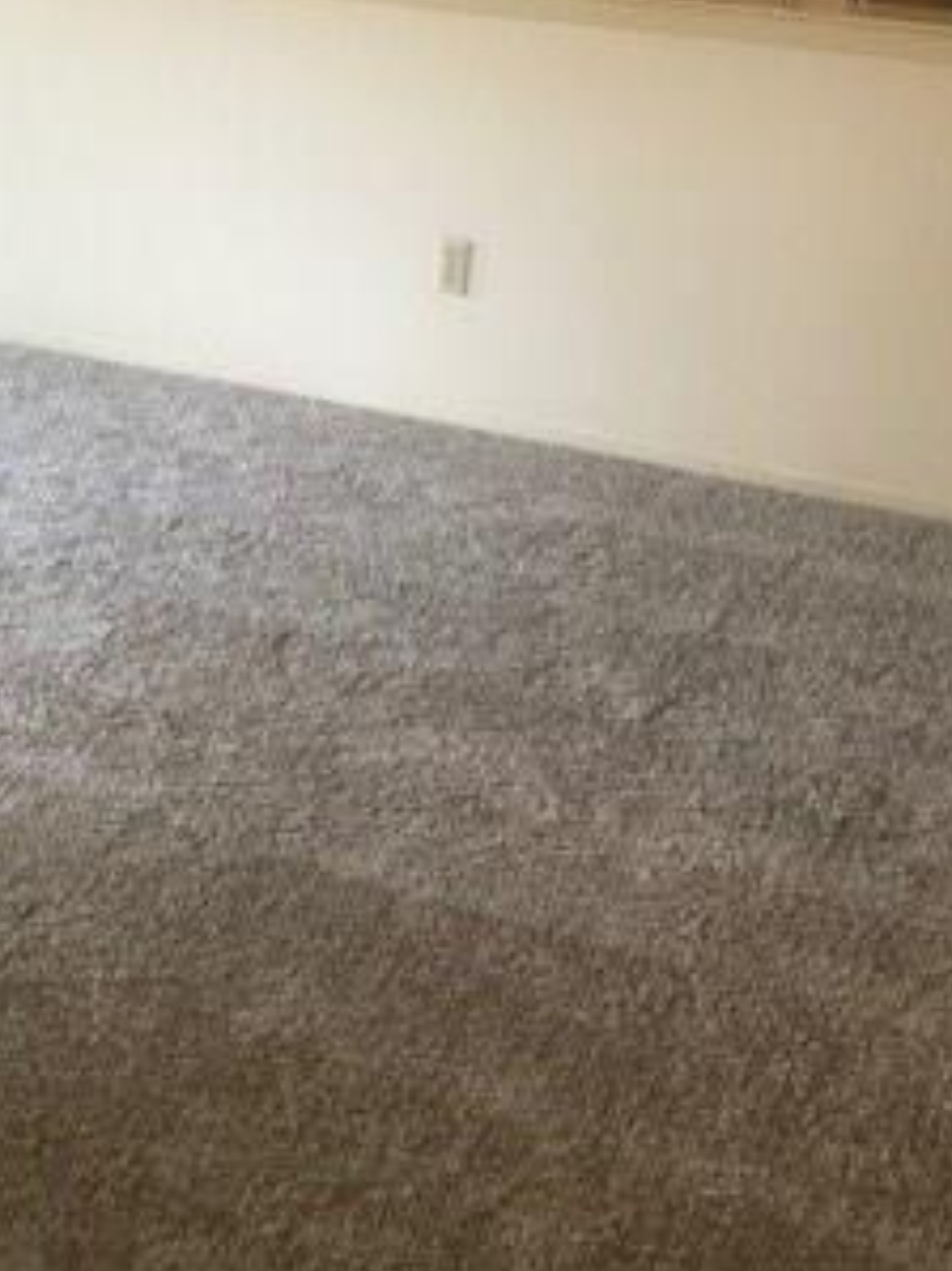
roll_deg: -2.6
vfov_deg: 30.7
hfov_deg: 24.3
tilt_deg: -14.7
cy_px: 123
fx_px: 2202
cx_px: 366
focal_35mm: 60
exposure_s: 1/15
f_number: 1.8
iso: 40
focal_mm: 3.99
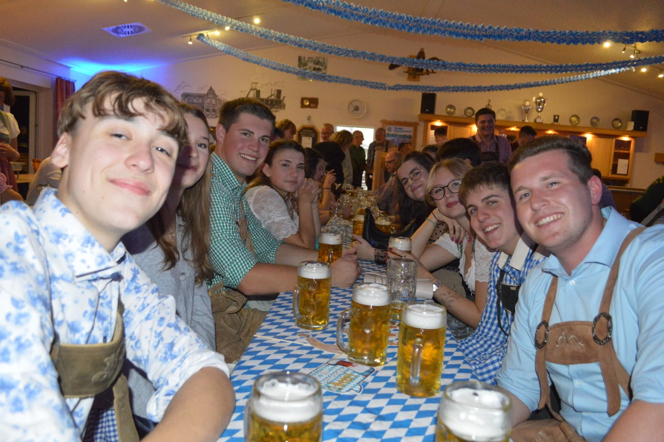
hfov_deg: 67.4
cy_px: 221
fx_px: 498
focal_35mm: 27
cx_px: 332
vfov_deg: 47.8
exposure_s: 1/60
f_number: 3.5
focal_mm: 18
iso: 3200
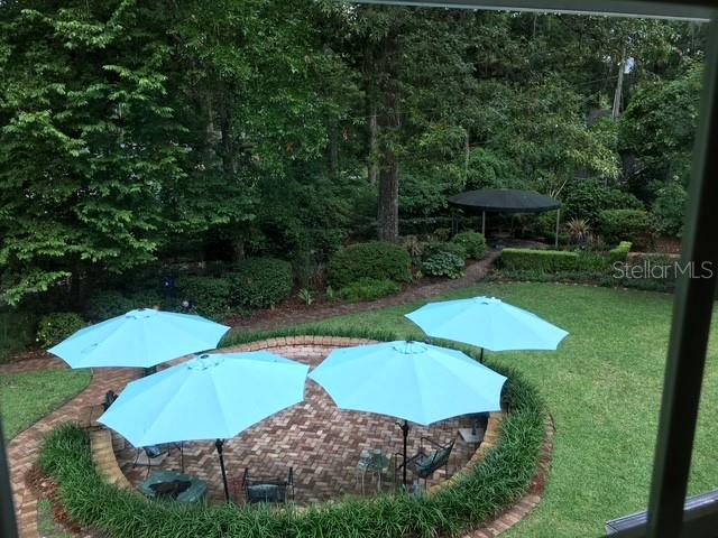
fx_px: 602
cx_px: 359
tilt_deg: -15.4
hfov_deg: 61.7
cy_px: 269
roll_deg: +0.8
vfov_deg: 48.2
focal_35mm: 29
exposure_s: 1/120
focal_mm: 4.15
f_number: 2.2
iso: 25
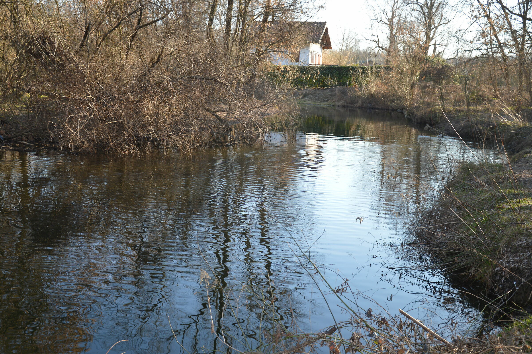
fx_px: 576
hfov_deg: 49.6
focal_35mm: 39
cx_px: 266
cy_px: 177
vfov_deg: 34.2
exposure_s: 1/125
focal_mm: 26
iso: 125
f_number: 4
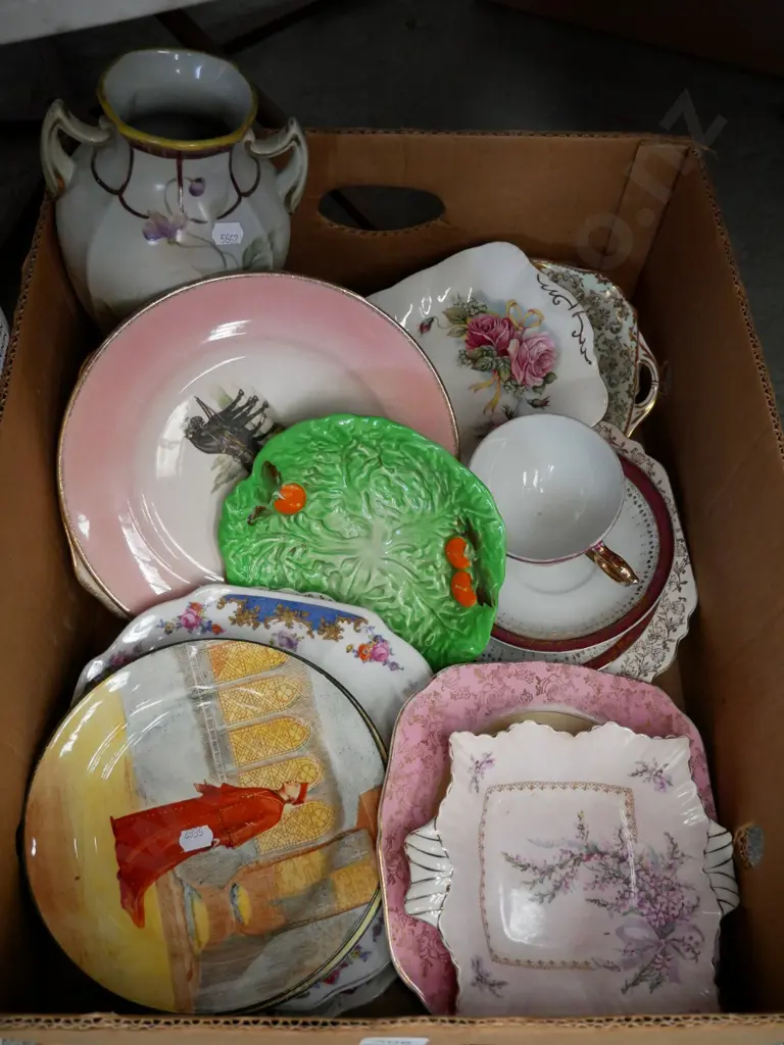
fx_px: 1027
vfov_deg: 54.0
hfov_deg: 41.8
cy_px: 522
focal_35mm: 34
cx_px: 392
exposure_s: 1/60
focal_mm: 17
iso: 2000
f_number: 4
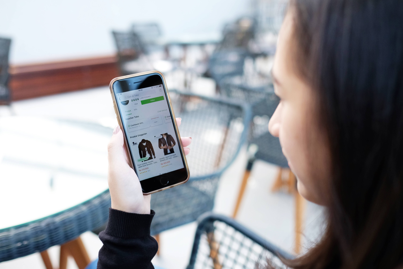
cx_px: 202
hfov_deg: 54.4
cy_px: 134
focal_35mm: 35
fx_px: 392
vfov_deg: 37.8
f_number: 2
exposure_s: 1/2000
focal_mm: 23
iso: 1600
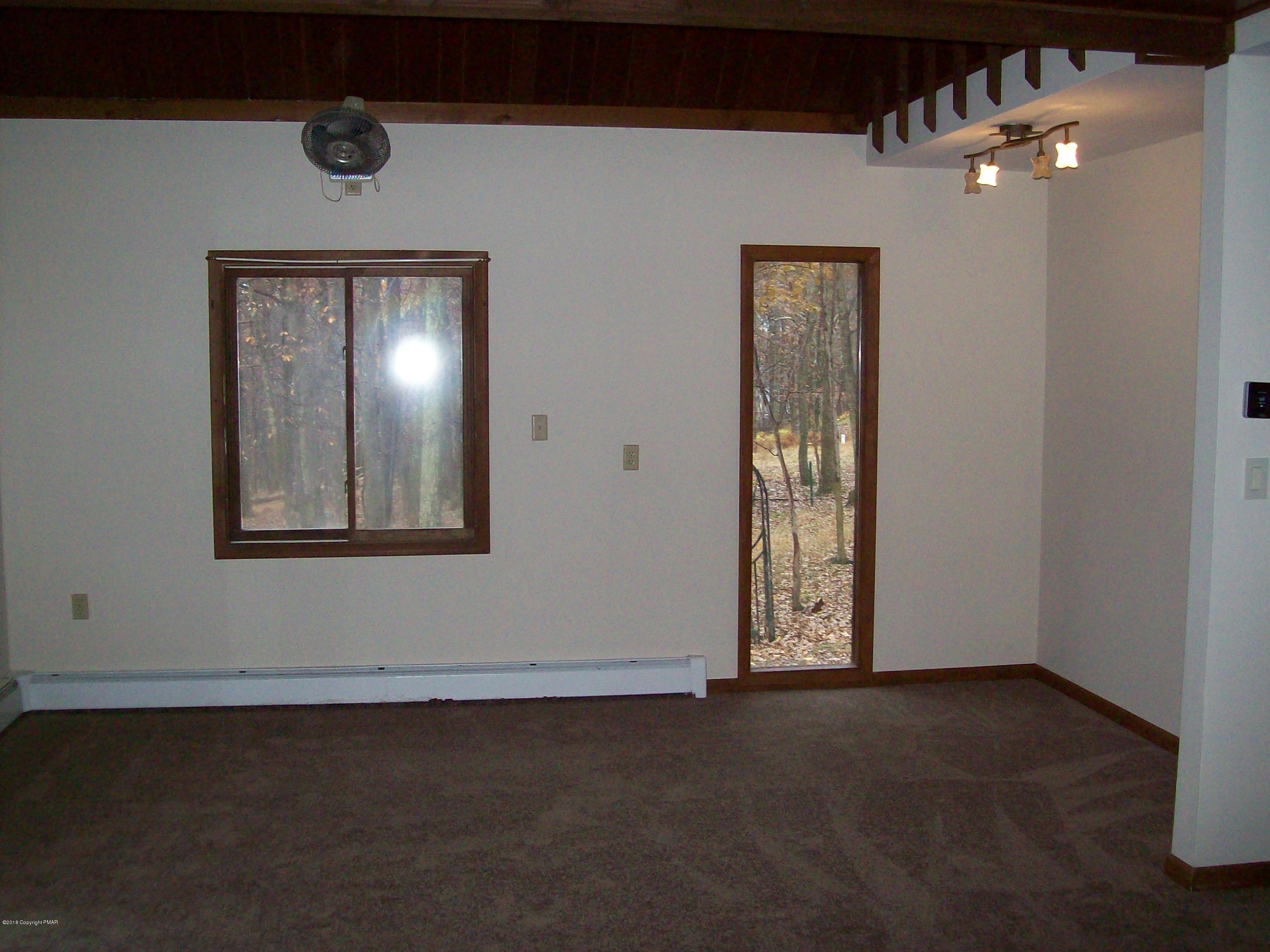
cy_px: 476
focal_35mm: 36
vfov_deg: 39.7
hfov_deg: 51.4
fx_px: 1321
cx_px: 635
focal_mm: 6
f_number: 2.7
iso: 200
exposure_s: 1/64
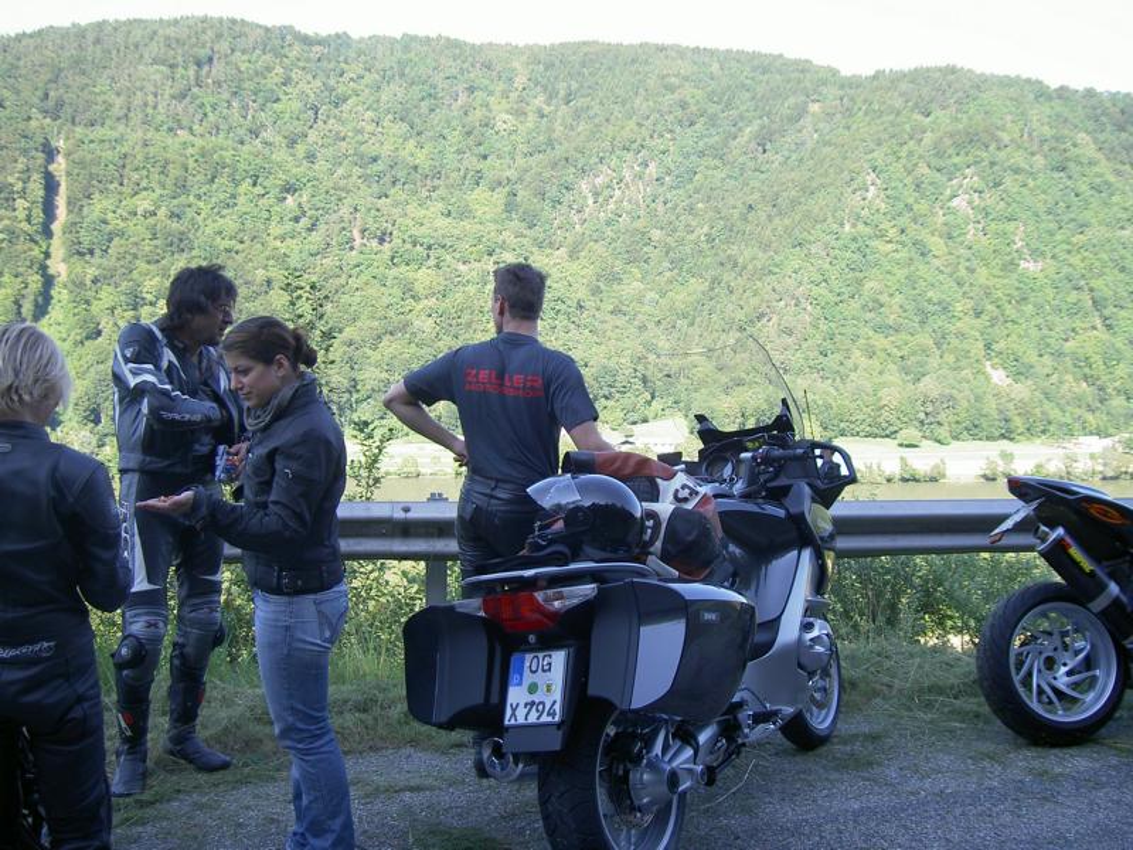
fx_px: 1276
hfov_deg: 47.9
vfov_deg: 36.8
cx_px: 566
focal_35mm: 39
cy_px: 425
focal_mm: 8
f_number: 2.8
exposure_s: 1/200
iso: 100
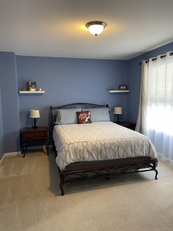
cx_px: 86
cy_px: 116
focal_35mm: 25
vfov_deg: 69.4
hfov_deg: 54.9
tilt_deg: -5.9
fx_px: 167
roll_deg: +1.4
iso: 125
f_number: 1.6
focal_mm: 5.1
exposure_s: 1/60
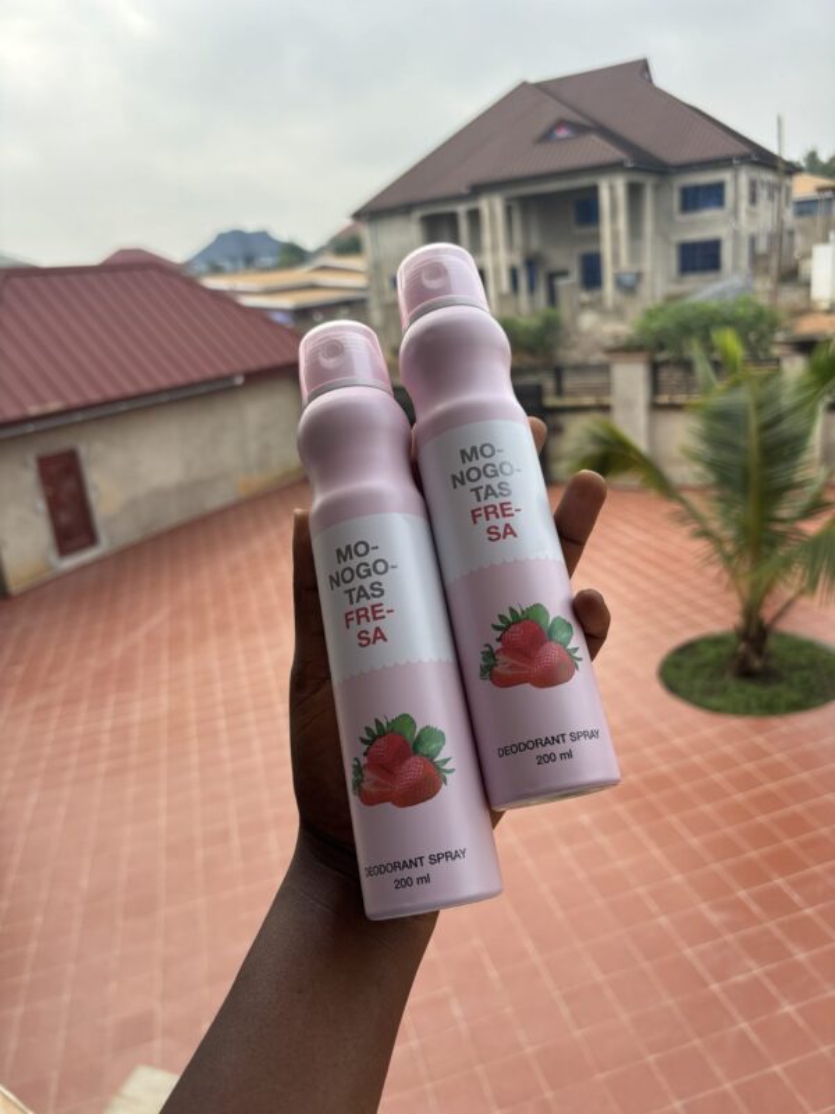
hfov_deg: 53.1
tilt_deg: -18.3
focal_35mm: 26
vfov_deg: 67.3
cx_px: 418
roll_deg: +5.0
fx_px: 836
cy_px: 557
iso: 50
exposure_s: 1/649
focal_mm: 5.96
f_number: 1.6
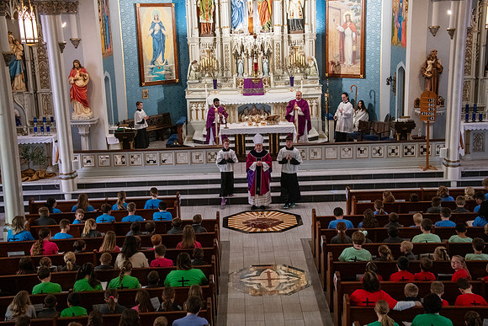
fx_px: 746
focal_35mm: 55
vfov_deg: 24.6
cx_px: 244
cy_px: 163
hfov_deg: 36.2
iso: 4000
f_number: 9
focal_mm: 55
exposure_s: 1/80
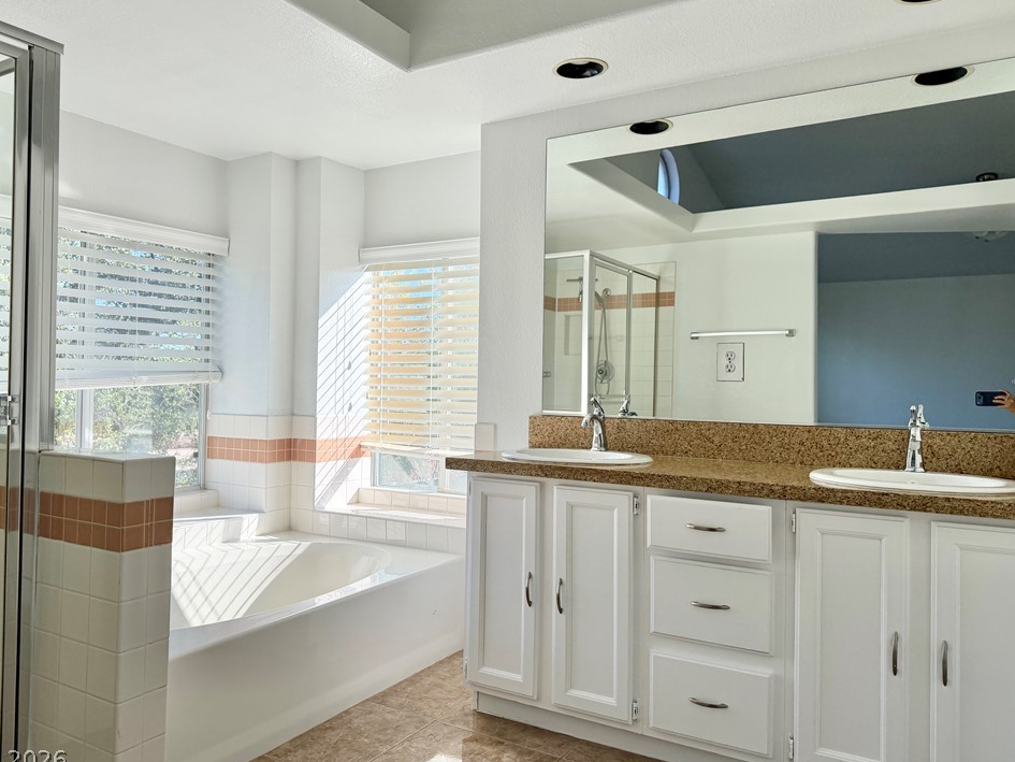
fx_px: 762
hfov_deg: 67.3
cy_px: 364
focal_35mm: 26
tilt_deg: +1.7
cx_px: 499
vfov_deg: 53.1
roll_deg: -1.3
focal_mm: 6.76
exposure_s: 1/1410
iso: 100
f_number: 1.78
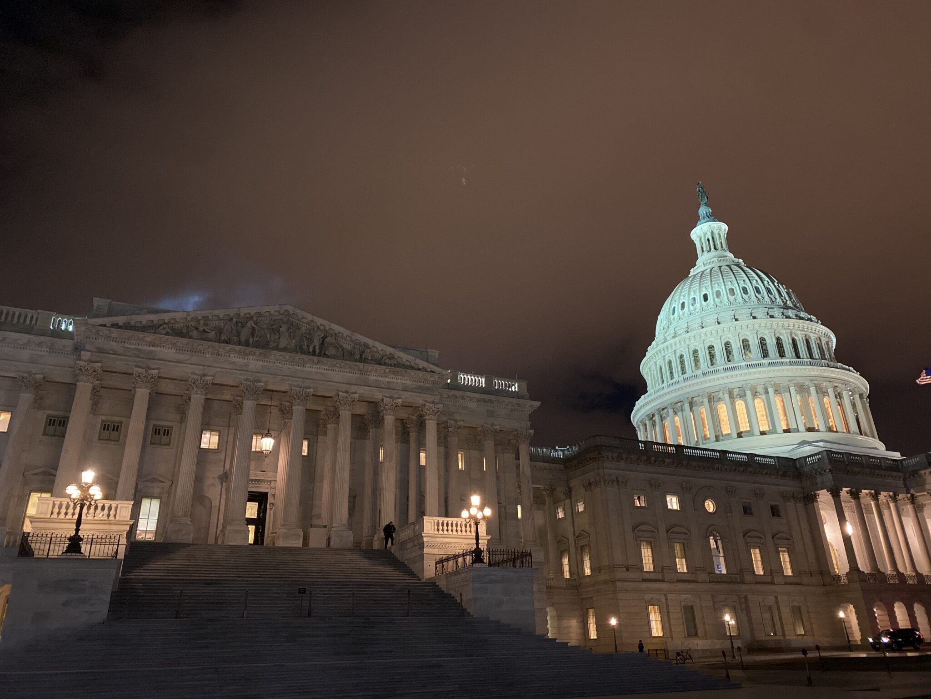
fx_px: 699
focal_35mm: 26
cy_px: 350
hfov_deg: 67.3
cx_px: 466
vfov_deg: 53.1
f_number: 1.8
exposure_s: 1/30
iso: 1000
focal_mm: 4.25
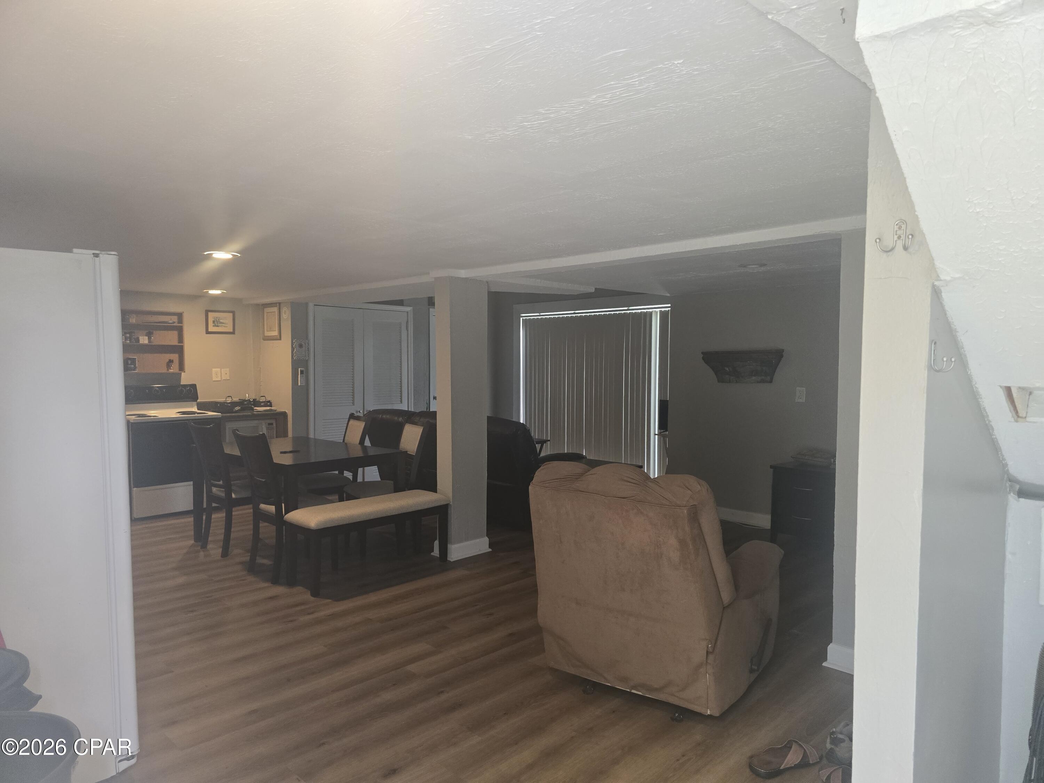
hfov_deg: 73.9
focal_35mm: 23
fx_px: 694
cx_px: 522
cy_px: 392
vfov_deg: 58.9
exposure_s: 1/120
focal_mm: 6.3
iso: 400
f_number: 1.7
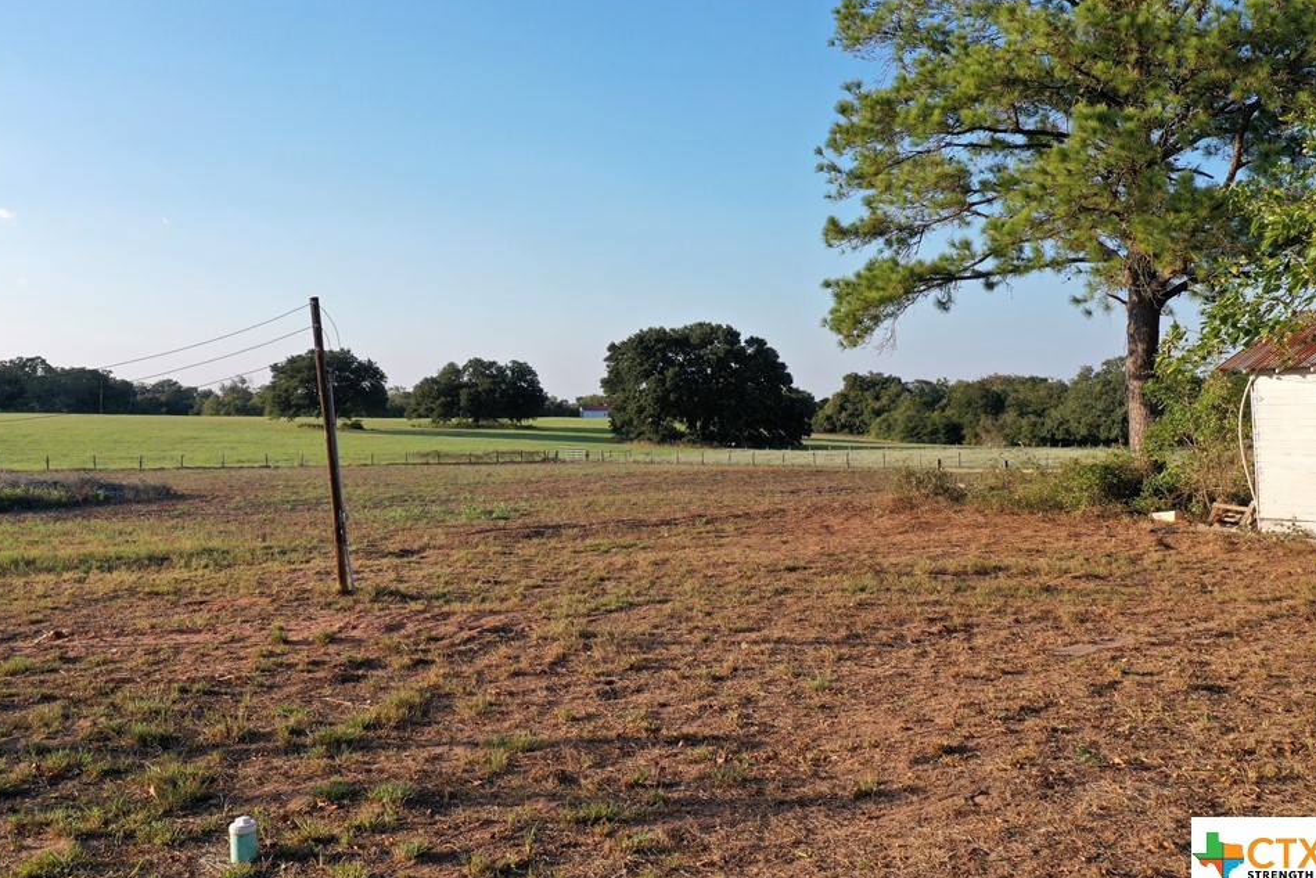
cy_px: 386
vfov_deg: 41.1
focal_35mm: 32
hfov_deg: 58.7
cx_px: 647
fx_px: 1170
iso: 100
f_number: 5
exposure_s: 1/320
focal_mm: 10.26
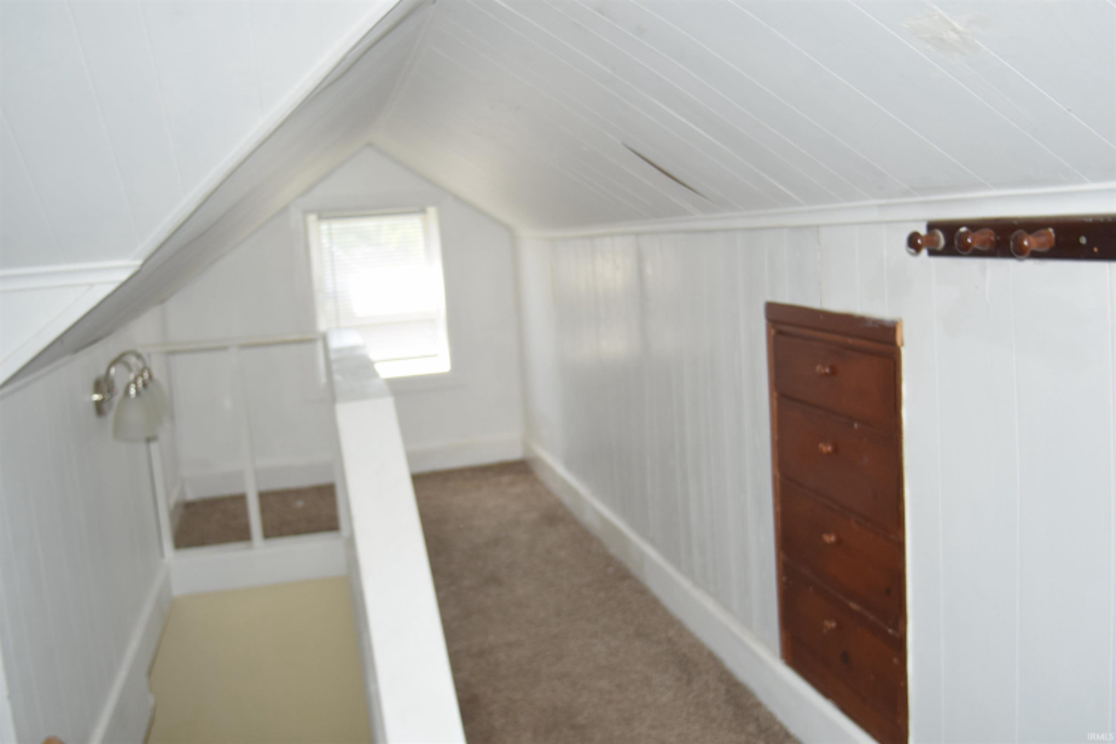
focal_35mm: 33
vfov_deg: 40.0
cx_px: 558
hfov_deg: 57.2
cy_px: 372
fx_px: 1023
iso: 280
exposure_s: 1/200
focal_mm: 22
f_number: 5
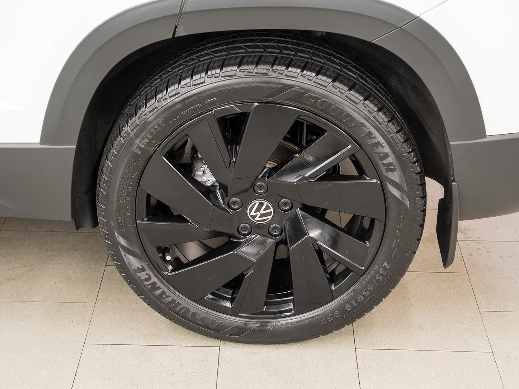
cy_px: 178
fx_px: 897
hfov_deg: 32.3
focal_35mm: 60
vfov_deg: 24.5
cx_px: 260
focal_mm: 49.5
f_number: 5.6
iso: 100
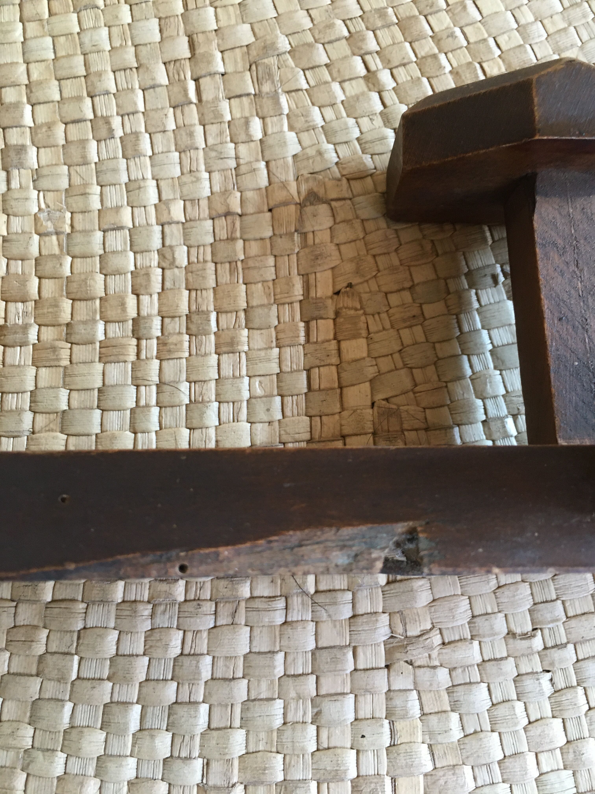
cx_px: 298
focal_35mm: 29
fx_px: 665
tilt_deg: -79.5
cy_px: 397
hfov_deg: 48.2
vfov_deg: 61.7
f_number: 2.2
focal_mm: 4.15
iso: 160
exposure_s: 1/33
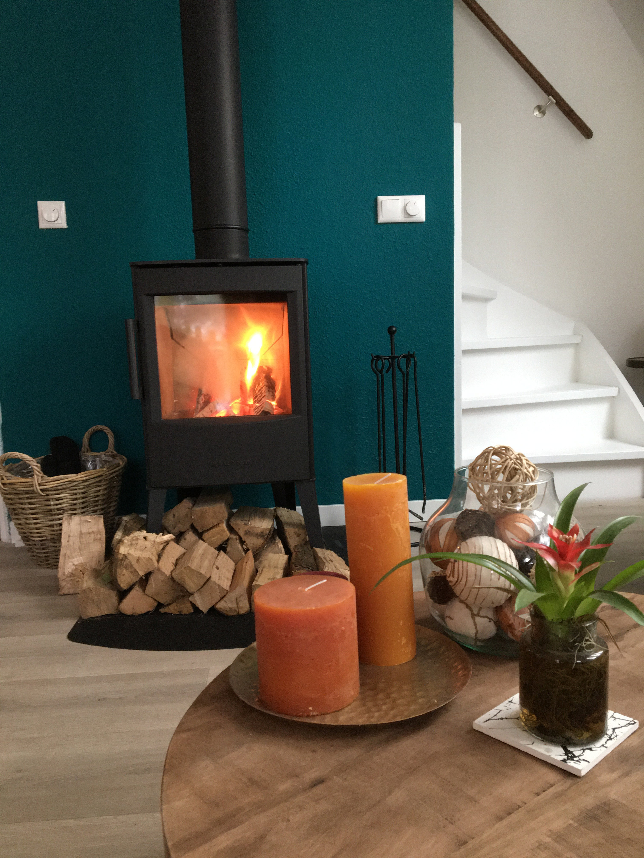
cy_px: 429
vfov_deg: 61.7
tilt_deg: -7.6
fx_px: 719
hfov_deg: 48.2
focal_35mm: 29
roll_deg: +2.1
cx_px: 322
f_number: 2.2
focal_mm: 4.15
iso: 200
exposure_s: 1/17
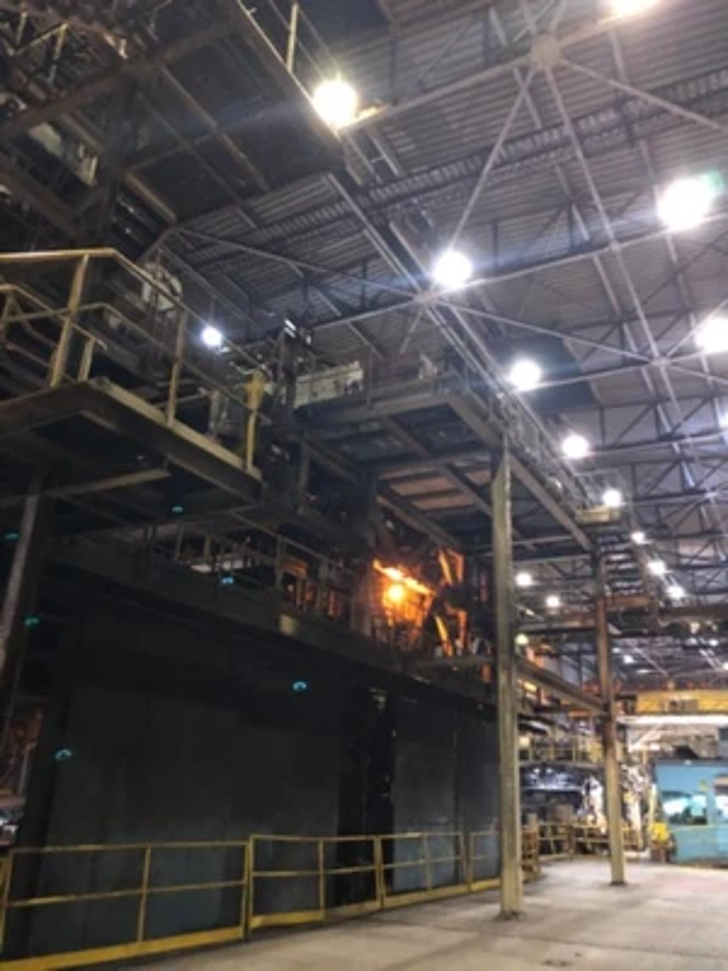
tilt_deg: +23.5
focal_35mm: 28
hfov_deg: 49.7
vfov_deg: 63.4
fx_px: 785
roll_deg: -2.1
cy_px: 486
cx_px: 364
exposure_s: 1/4
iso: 100
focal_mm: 4
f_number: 1.8
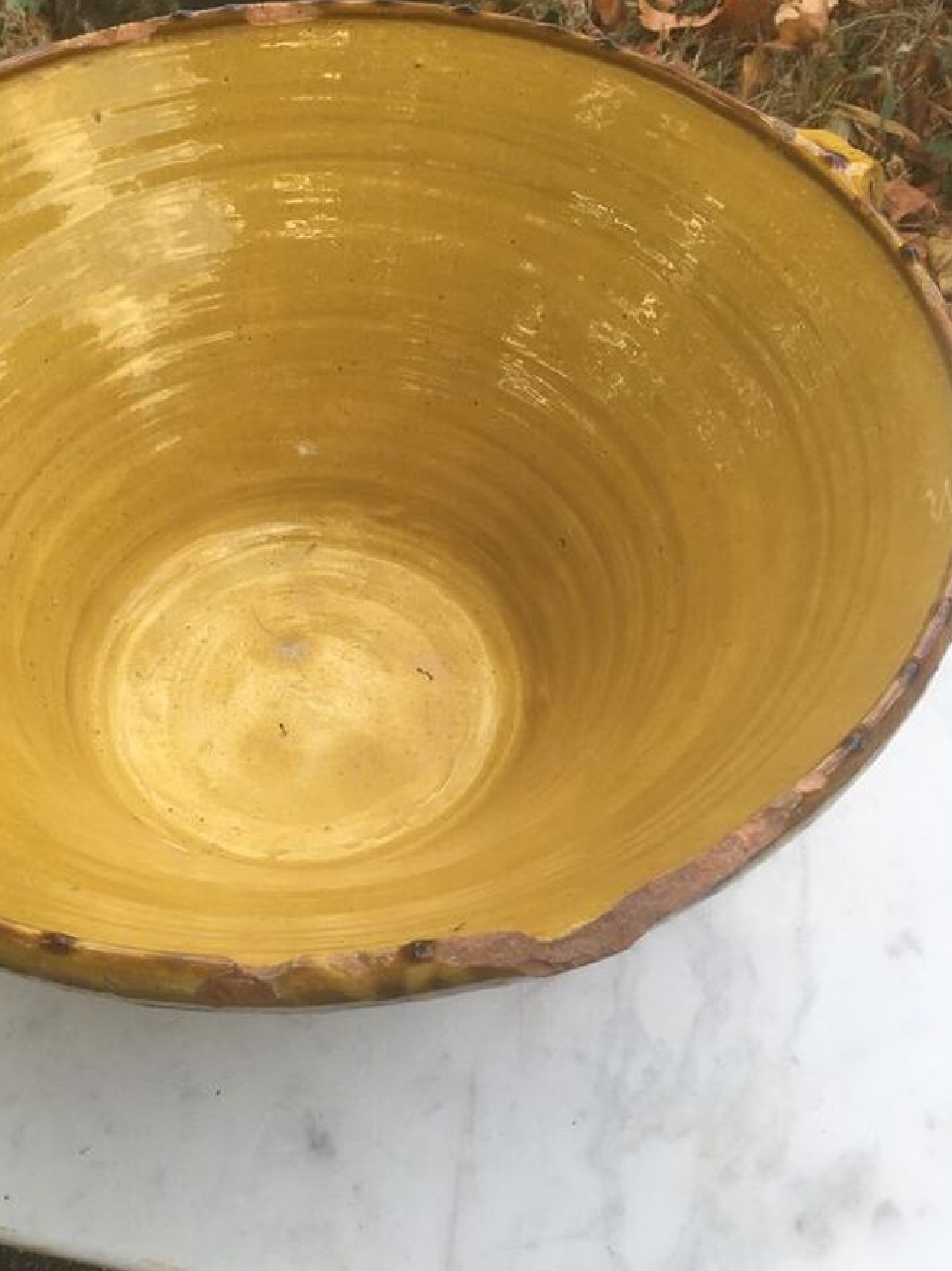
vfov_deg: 42.9
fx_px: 1614
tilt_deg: -50.1
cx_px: 280
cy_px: 598
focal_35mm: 44
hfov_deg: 32.5
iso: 25
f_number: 2.2
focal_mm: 4.15
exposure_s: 1/254
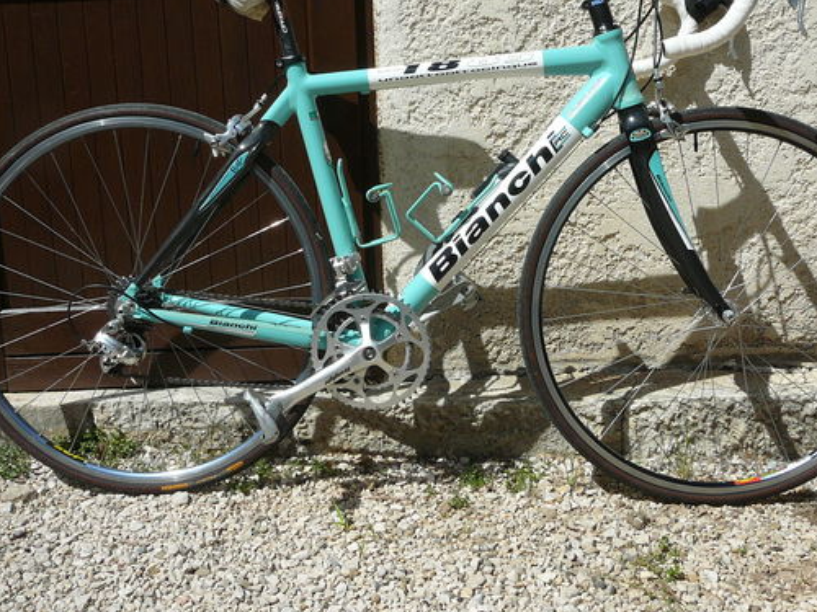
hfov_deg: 44.7
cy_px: 250
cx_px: 451
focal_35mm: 42
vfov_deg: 34.3
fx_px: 991
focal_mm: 5.2
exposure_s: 1/640
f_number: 5
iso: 80
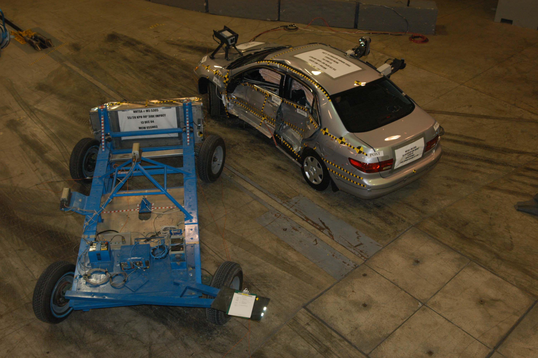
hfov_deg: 53.2
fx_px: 538
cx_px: 269
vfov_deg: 36.8
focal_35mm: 36
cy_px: 179
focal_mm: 24
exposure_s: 1/60
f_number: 5.6
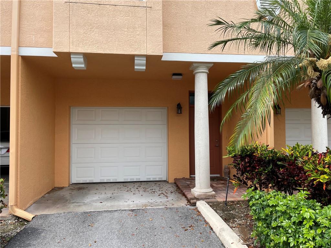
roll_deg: +1.1
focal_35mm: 26
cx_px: 166
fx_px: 249
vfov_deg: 53.1
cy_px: 124
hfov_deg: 67.3
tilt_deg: +1.8
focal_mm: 4.2
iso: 32
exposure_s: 1/1490
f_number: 1.6
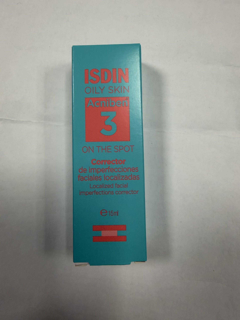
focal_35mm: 24
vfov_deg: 71.6
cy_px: 160
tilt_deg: -85.8
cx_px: 120
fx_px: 222
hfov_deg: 56.8
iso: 125
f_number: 2.2
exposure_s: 1/100
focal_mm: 2.22
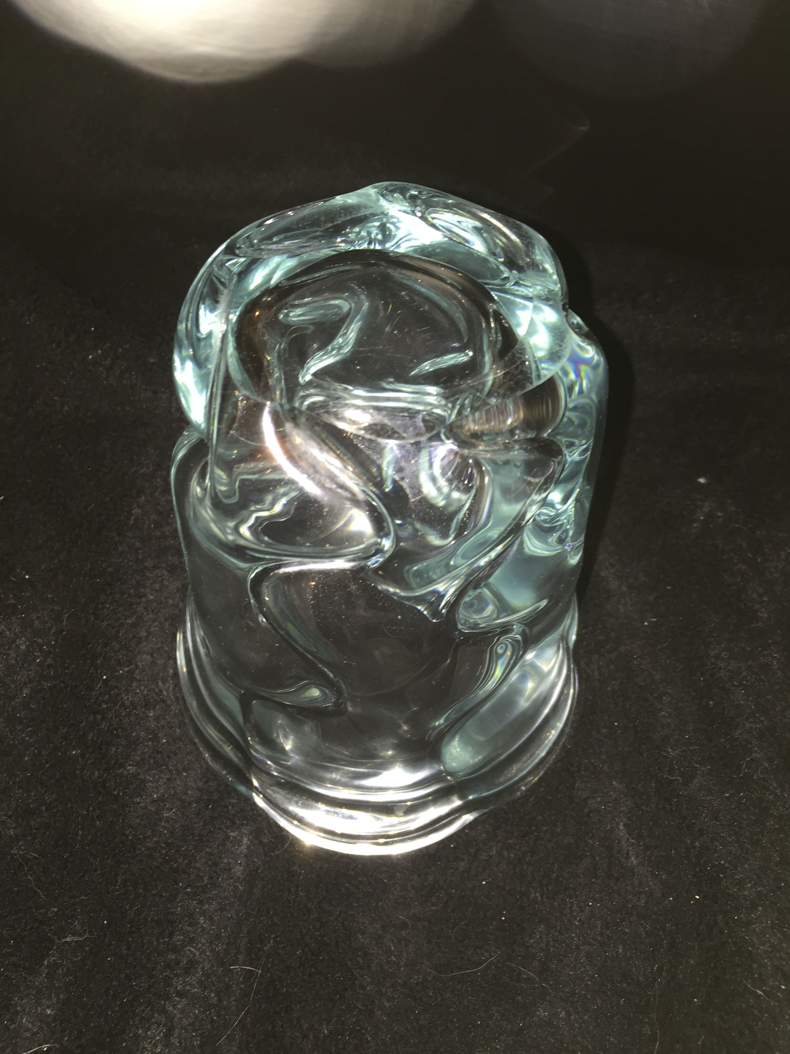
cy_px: 527
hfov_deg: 48.2
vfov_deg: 61.7
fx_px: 882
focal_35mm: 29
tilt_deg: -60.5
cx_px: 395
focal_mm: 4.15
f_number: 2.2
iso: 50
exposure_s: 1/25
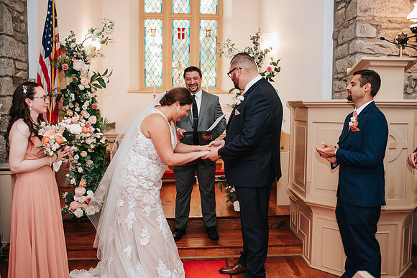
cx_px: 208
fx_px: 413
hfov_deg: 53.6
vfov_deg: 37.2
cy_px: 139
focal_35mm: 36
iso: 1000
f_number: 2.8
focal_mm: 35
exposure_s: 1/200
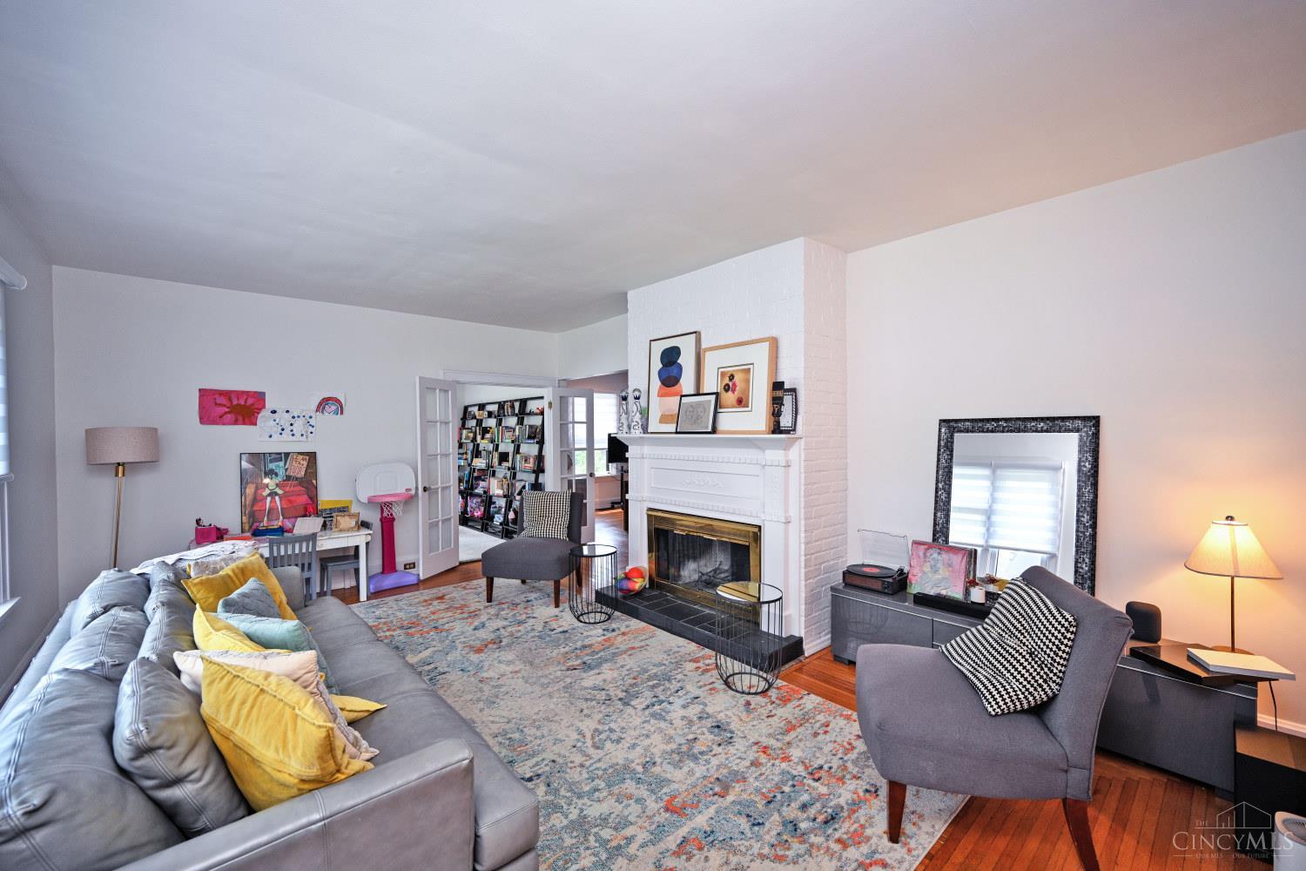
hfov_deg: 104.3
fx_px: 508
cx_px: 653
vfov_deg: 81.2
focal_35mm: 14
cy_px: 436
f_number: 4
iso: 320
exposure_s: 1/60
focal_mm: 14
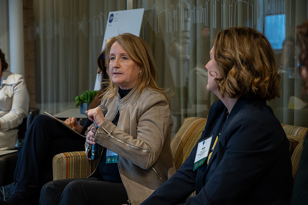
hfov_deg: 28.9
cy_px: 102
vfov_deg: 19.4
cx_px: 154
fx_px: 599
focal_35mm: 70
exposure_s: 1/50
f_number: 4
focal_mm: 70
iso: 1600
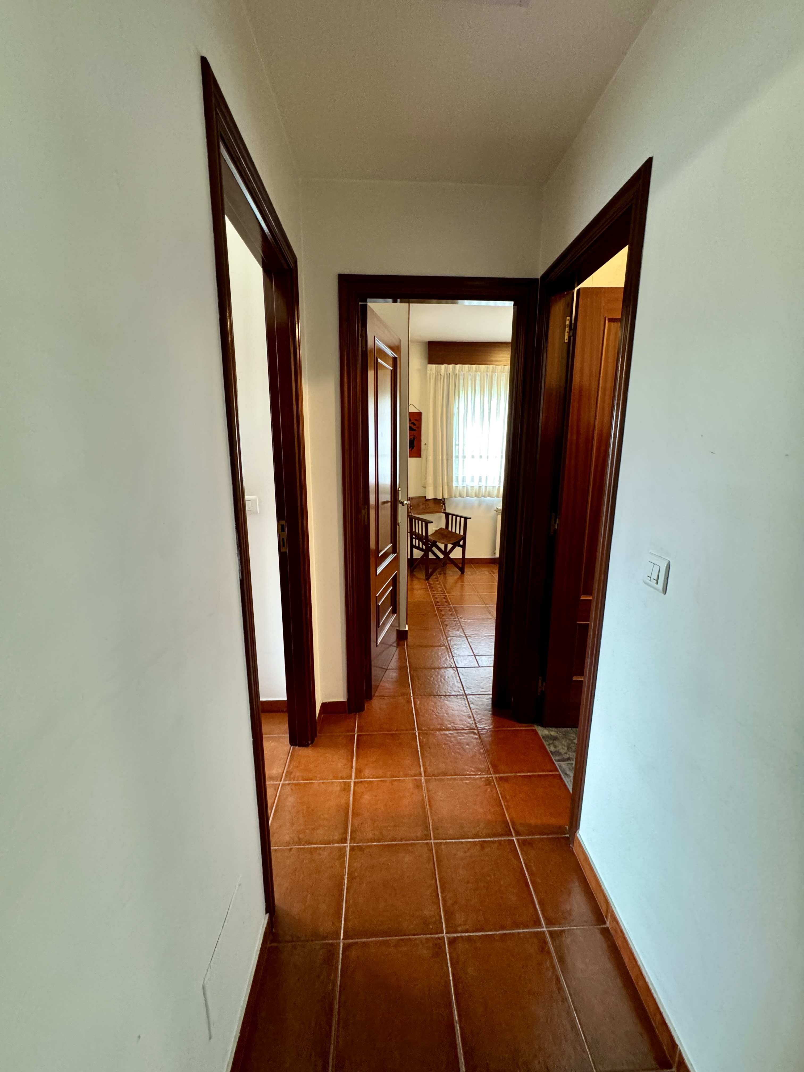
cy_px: 536
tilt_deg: -12.2
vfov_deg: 102.1
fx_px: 434
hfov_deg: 85.7
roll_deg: +0.3
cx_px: 402
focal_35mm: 14
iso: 500
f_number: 2.2
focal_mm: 2.22
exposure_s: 1/50
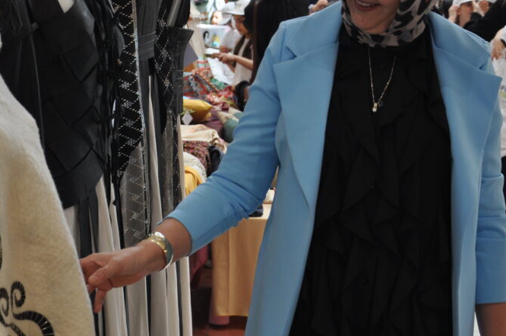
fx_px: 1375
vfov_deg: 13.9
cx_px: 217
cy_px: 144
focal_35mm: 98
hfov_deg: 20.8
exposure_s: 1/60
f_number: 4.2
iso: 450
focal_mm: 34
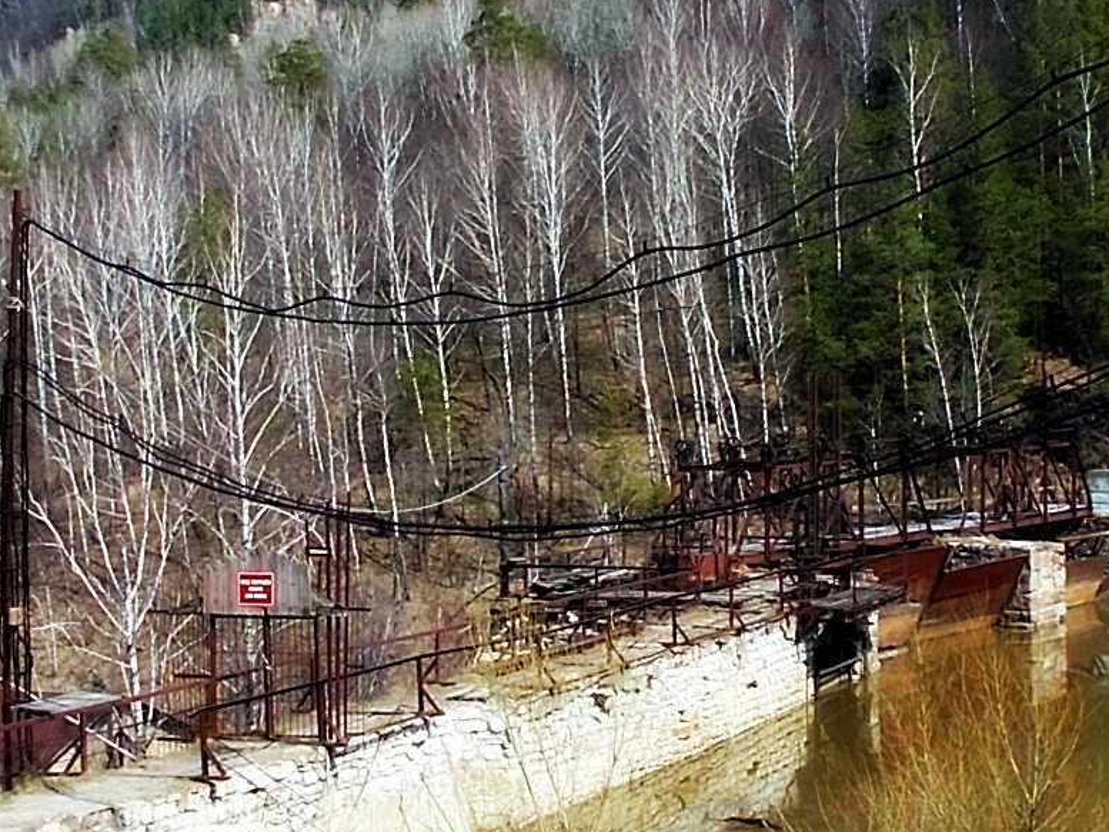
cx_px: 669
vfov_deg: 19.4
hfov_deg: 25.6
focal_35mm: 76
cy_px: 400
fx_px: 2435
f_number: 3.2
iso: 80
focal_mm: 4.6
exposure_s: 1/1000
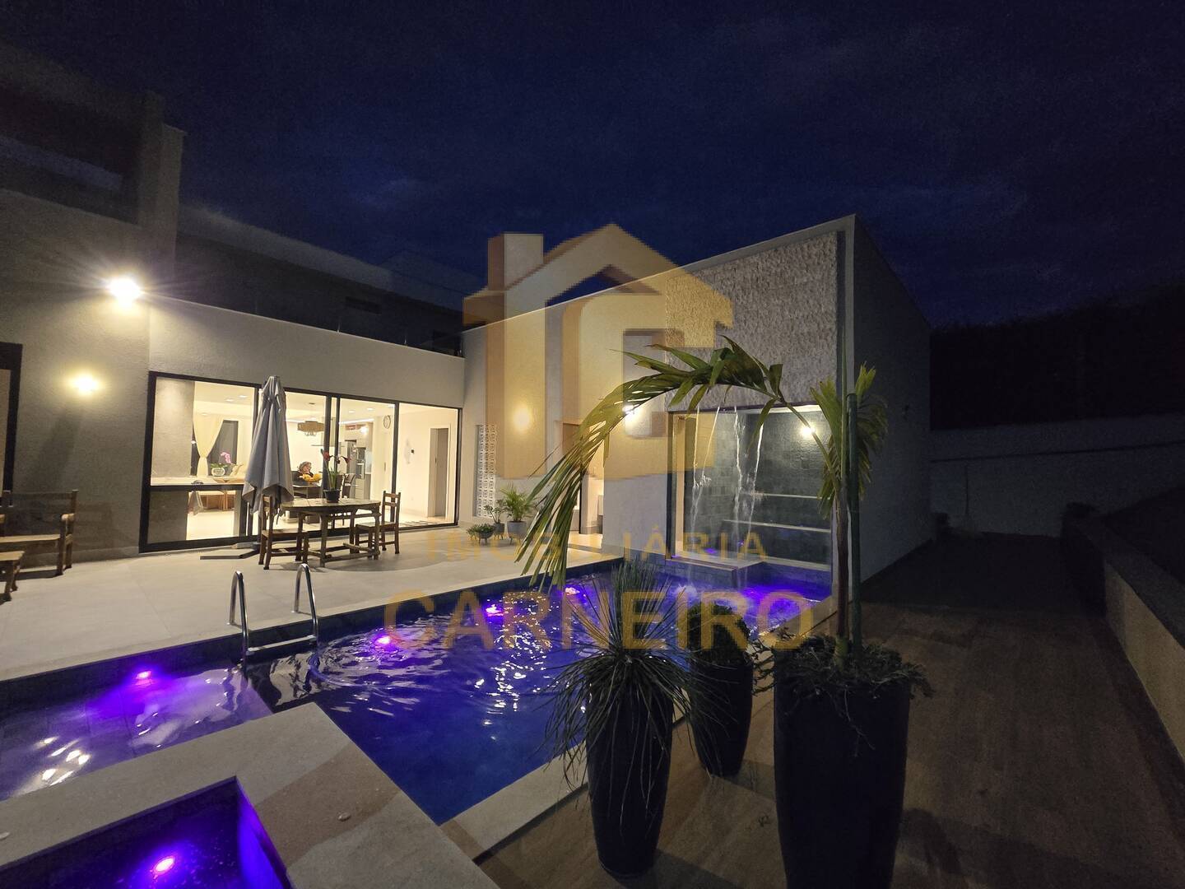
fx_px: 445
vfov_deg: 89.9
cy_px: 444
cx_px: 592
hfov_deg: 106.2
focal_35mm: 13
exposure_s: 1/60
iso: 1600
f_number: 2.2
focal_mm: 2.2
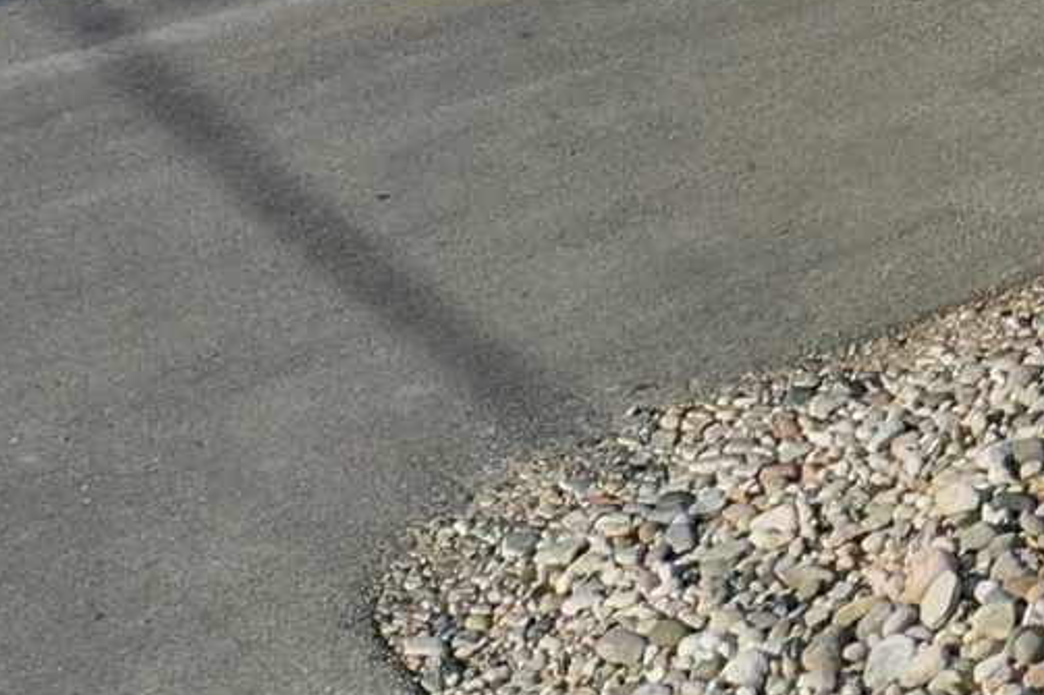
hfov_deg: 10.3
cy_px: -624
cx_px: 2565
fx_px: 4957
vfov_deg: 7.7
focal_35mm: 171
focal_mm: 10.26
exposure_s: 1/160
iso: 100
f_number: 4.5
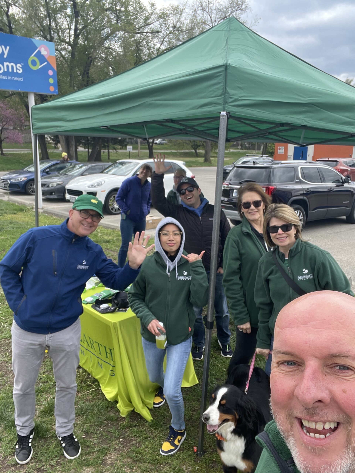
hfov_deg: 46.8
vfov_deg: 60.0
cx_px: 178
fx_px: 410
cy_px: 236
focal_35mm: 30
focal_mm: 2.71
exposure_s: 1/266
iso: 25
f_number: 2.2
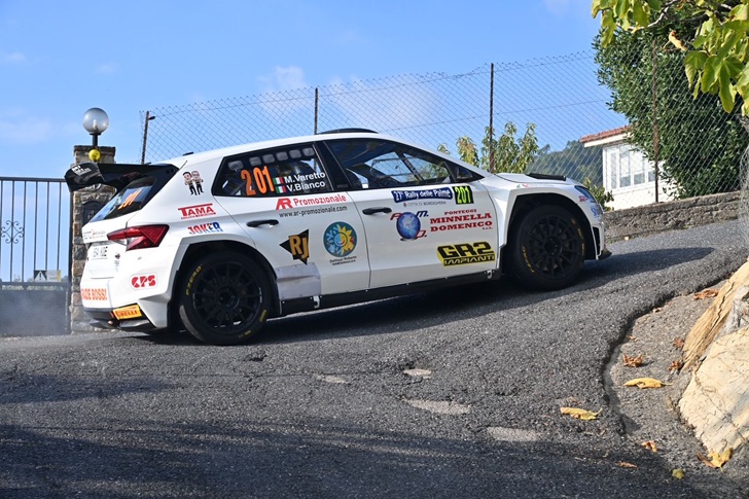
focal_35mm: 60
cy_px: 250
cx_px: 374
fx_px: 1248
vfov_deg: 22.6
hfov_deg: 33.4
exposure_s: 1/800
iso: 500
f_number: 9
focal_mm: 60
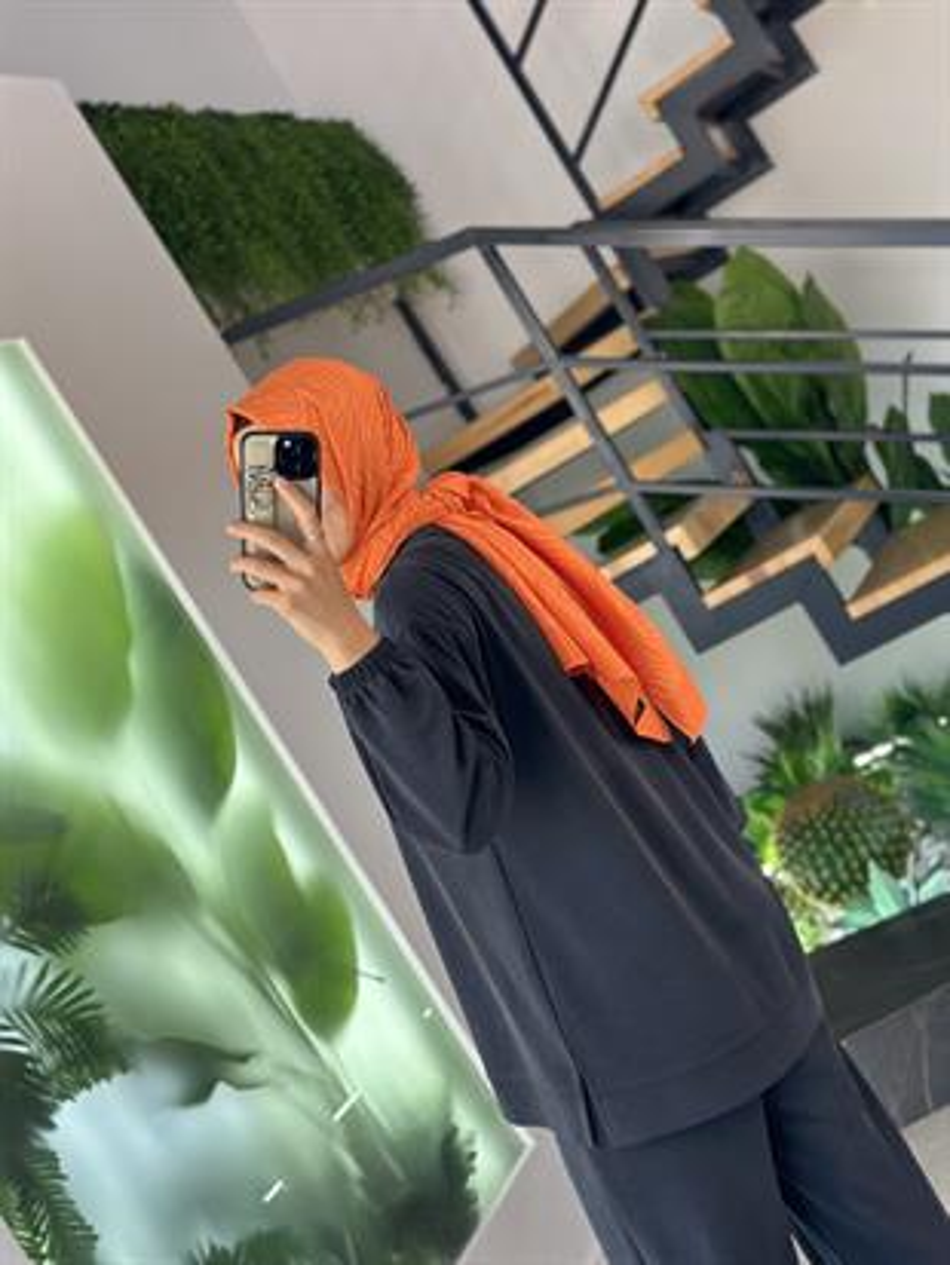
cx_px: 475
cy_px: 632
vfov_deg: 39.6
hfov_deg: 30.3
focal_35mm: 48
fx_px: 1756
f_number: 1.78
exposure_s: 1/202
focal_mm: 6.86
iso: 80
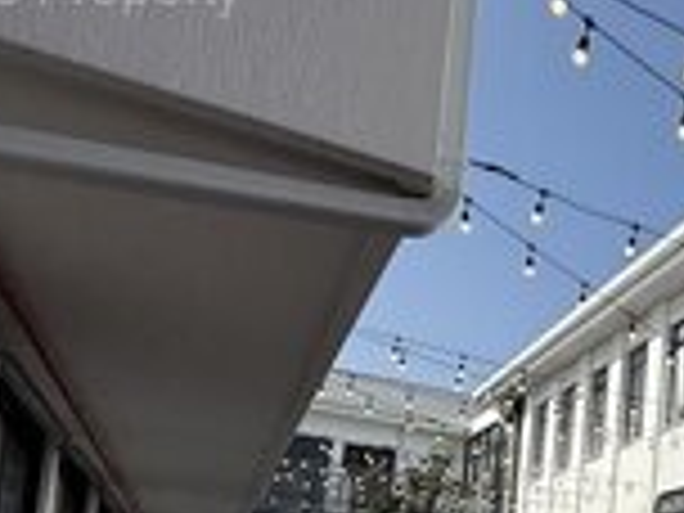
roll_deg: -5.0
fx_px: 909
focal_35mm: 46
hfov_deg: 35.0
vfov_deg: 28.4
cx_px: 765
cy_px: 574
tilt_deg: +5.4
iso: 50
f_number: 2.2
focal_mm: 2.22
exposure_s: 1/3891
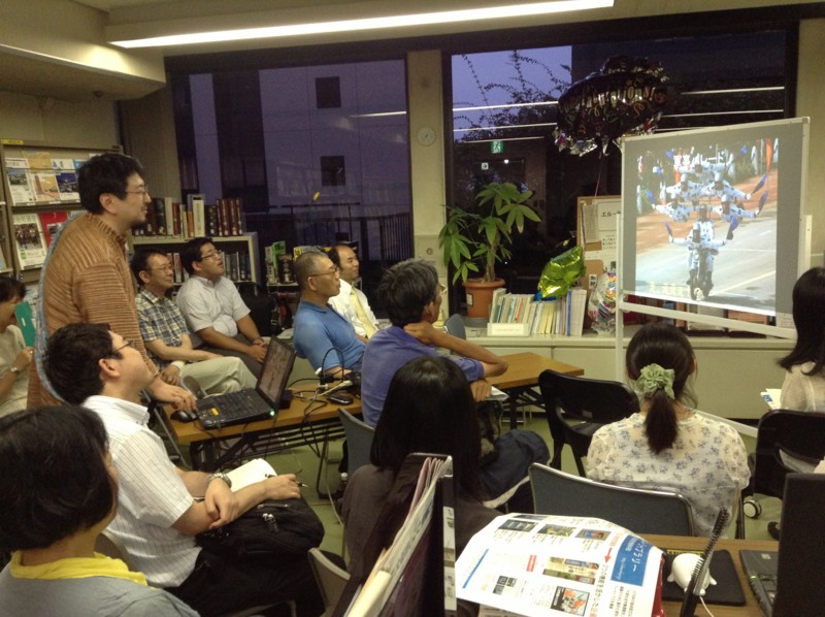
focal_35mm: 33
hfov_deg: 55.4
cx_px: 412
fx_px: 786
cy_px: 308
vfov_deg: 42.9
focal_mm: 3.3
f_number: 2.4
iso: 160
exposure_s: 1/24
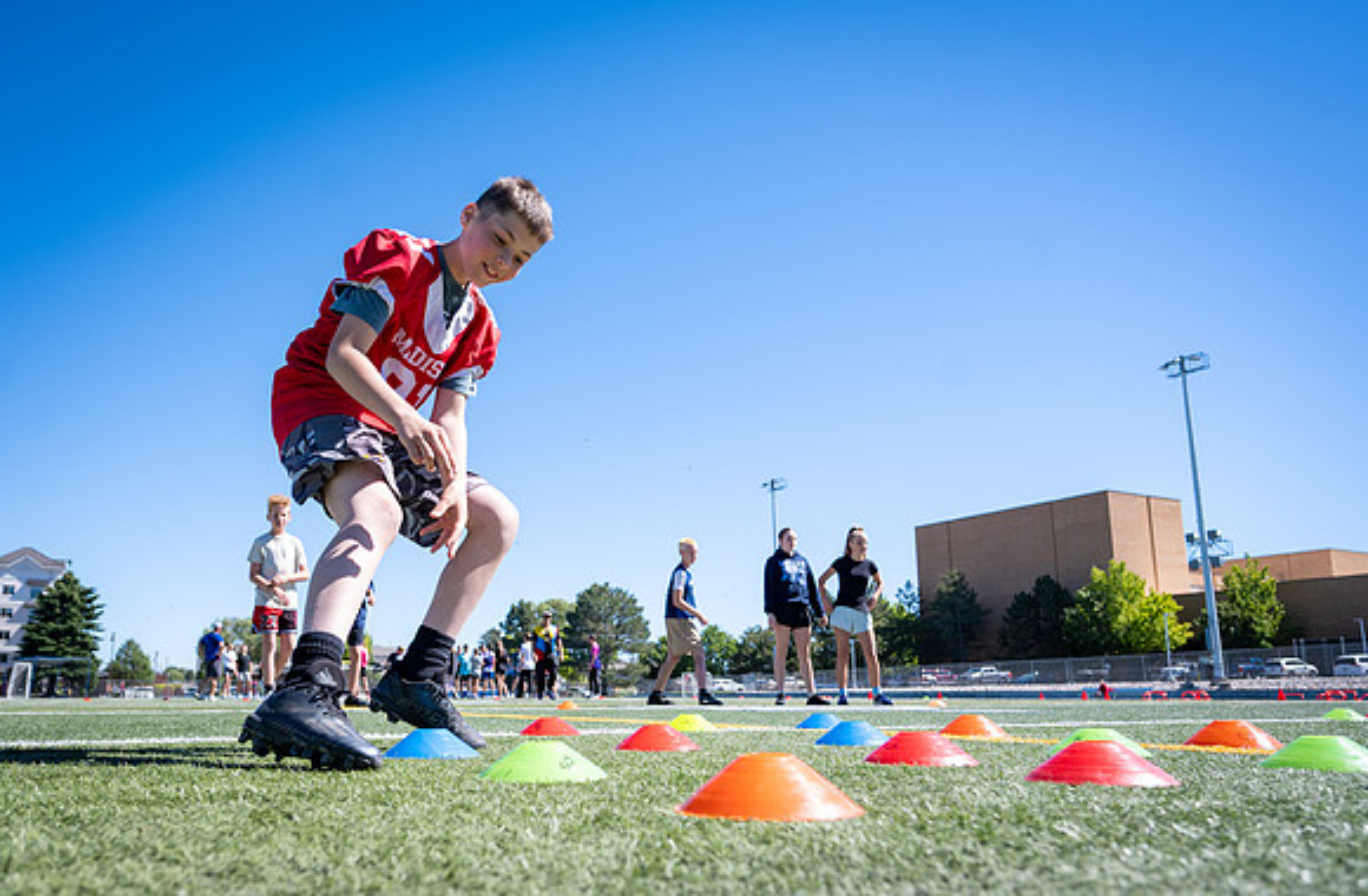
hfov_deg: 66.3
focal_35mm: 28
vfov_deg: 46.5
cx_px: 580
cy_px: 494
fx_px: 1041
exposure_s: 1/640
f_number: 4
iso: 100
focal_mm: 21.5
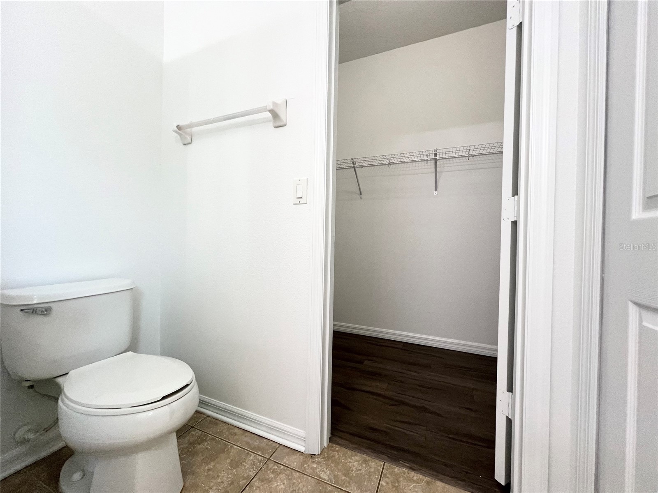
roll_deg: -0.4
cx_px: 329
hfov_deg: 106.2
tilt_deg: -1.4
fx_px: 247
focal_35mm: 13
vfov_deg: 89.9
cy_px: 246
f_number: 1.8
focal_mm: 1.57
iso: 200
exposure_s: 1/120
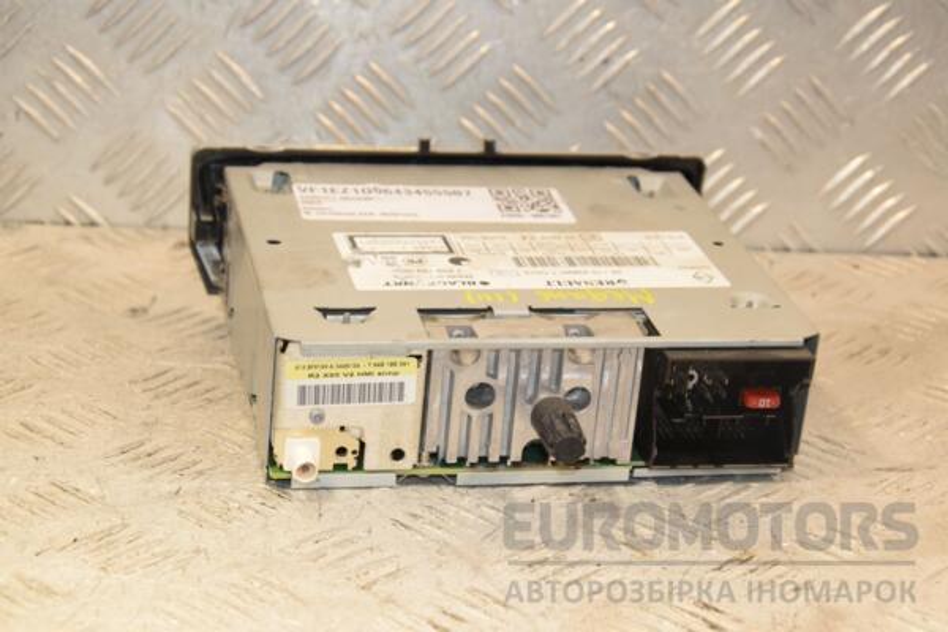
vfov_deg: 17.5
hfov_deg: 26.0
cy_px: 316
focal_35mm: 78
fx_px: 2054
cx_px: 474
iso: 1600
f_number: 7.1
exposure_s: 1/200
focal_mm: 52
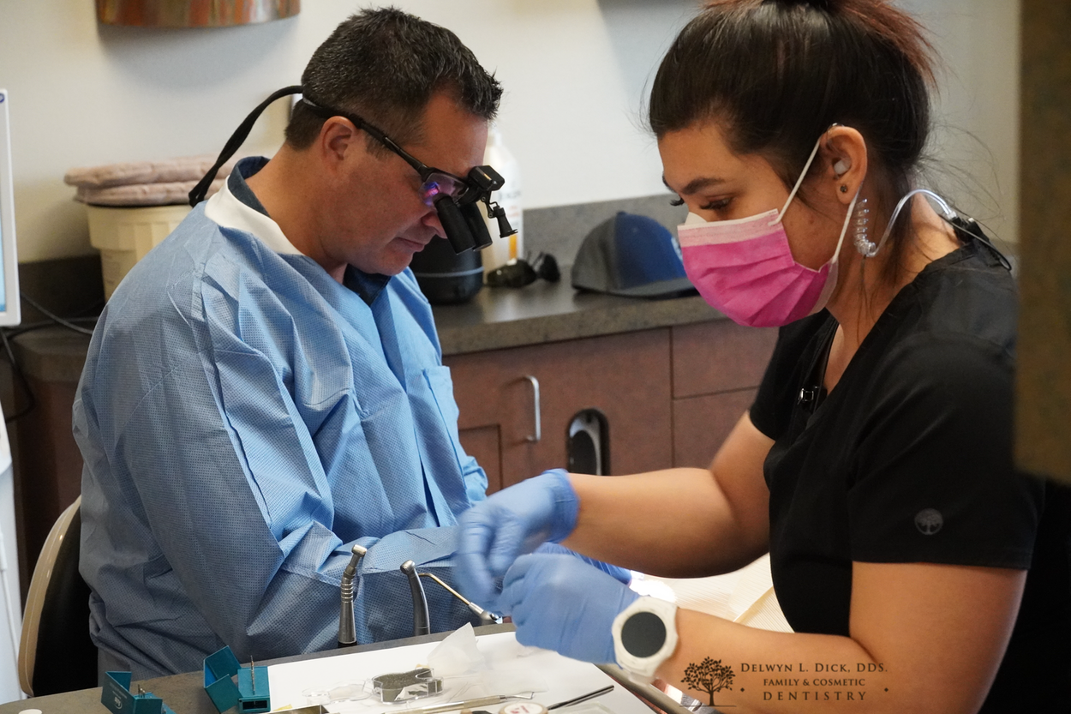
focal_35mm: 84
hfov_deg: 24.2
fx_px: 2498
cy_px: 357
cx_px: 536
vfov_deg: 16.3
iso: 6400
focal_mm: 56
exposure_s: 1/80
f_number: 5.6
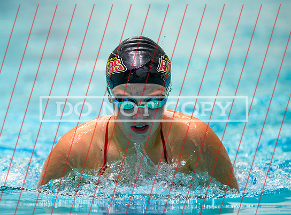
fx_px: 3713
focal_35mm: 444
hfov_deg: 4.5
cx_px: 100
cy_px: 123
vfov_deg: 3.3
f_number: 2.8
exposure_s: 1/1000
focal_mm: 300
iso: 2000
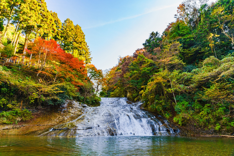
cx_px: 117
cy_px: 78
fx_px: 156
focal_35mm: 24
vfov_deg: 53.2
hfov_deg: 73.7
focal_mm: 24
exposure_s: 1/60
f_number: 10
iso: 400
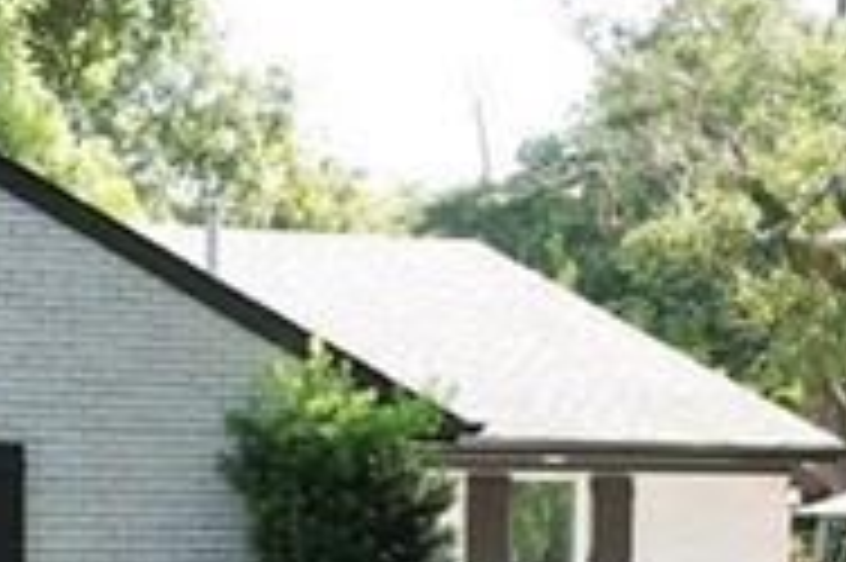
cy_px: 760
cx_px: 9
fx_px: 2817
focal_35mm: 120
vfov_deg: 11.1
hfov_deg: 16.7
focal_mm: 8.38
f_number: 2.8
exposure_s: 1/90
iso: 100
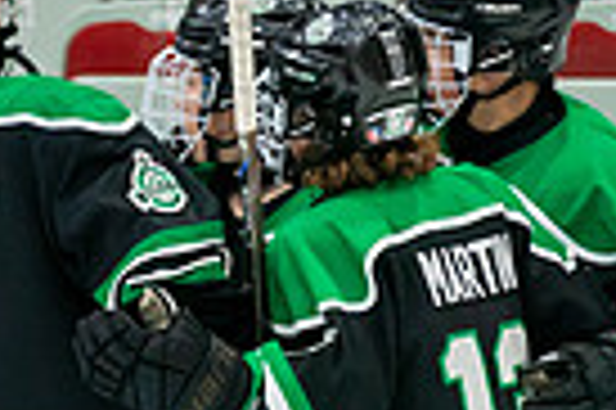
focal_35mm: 1127
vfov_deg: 1.2
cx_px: 244
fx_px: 19261
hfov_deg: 1.8
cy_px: 547
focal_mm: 200
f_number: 2.8
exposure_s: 1/640
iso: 1600
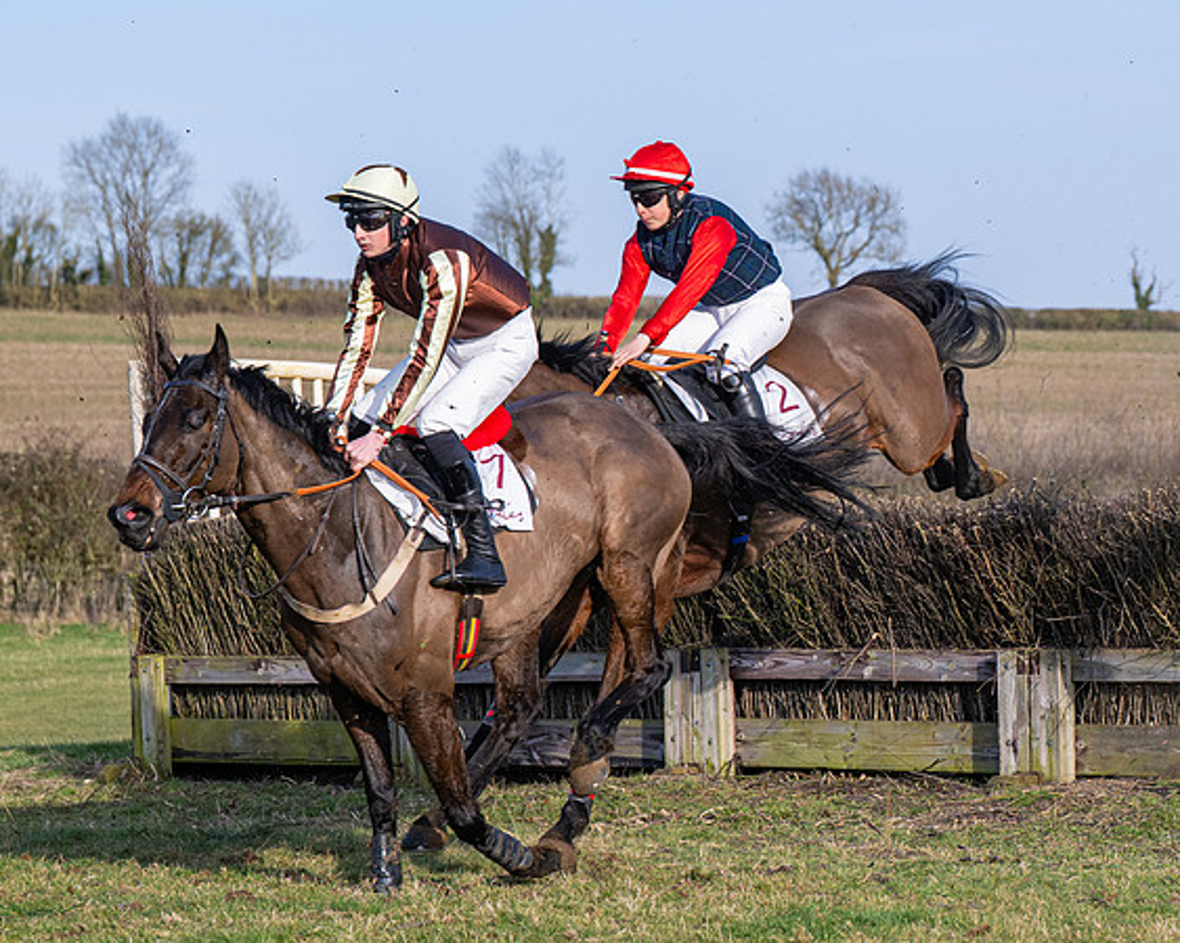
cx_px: 728
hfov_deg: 14.2
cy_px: 409
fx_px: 4746
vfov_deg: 11.3
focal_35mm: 136
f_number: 4
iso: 250
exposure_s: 1/1600
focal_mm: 70
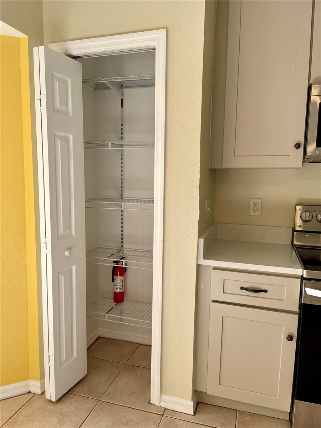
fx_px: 321
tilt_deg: -6.0
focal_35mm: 26
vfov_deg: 67.3
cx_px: 160
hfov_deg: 53.1
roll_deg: +0.0
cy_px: 214
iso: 32
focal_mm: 4.2
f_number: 1.6
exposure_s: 1/254
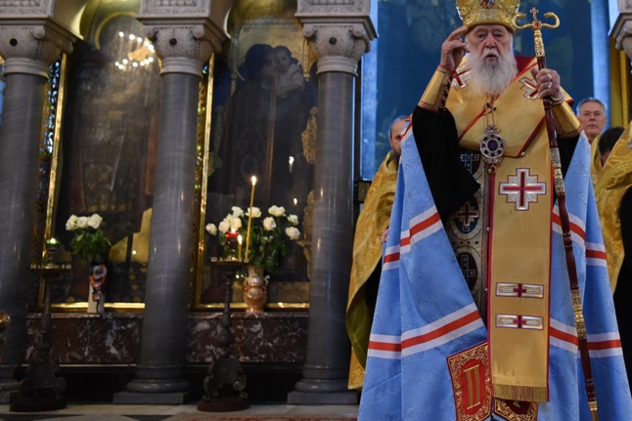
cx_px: 487
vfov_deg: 27.9
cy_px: 136
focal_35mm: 48
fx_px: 843
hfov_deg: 39.8
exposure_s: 1/60
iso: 3200
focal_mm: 31
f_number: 3.2
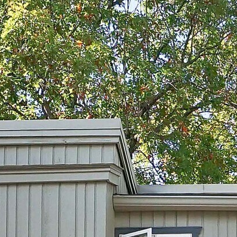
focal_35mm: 101
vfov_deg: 14.7
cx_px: 230
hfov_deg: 16.9
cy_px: 447
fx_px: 782
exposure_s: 1/500
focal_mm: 16
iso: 400
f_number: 8
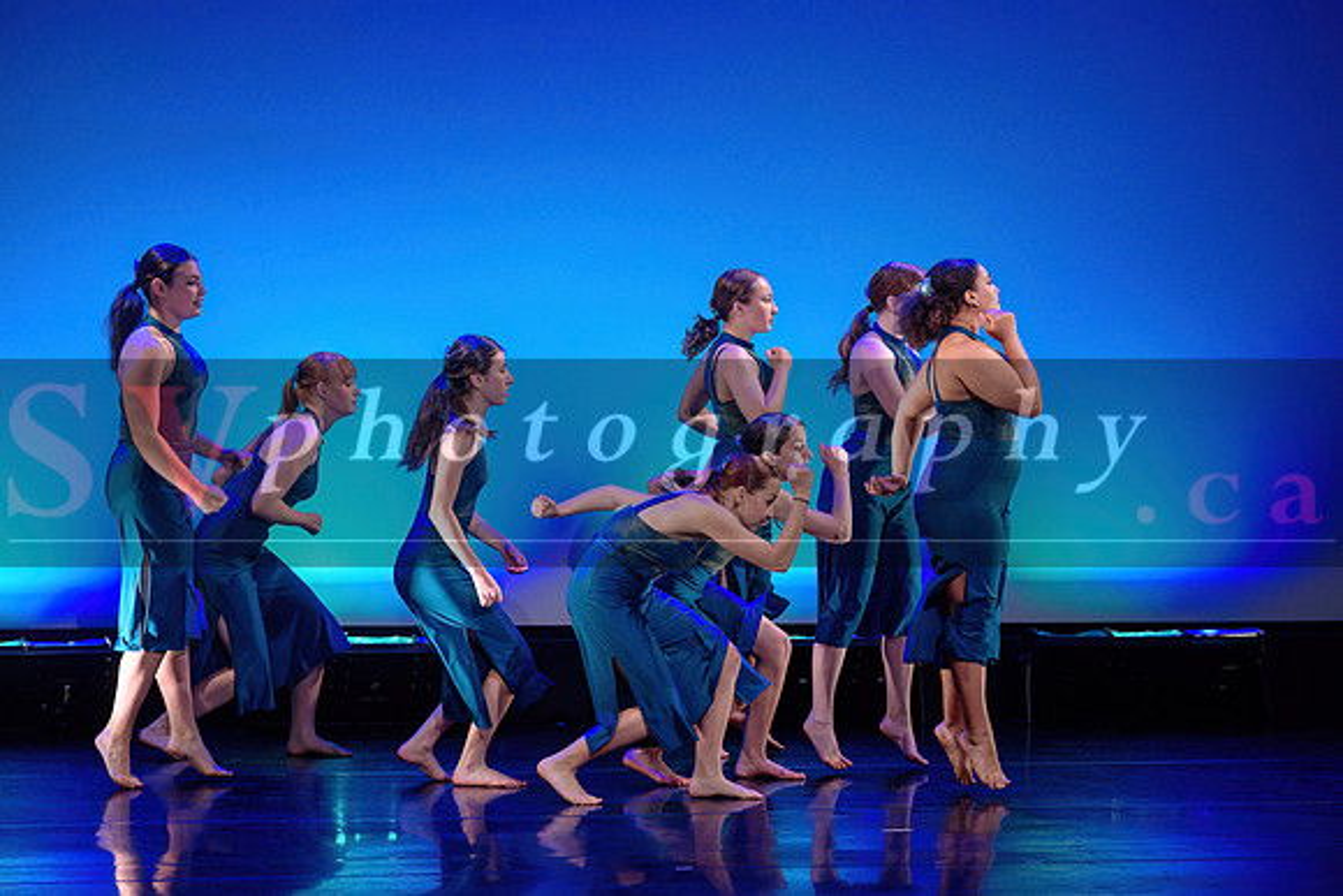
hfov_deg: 15.5
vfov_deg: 10.4
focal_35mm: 132
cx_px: 670
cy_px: 387
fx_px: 4928
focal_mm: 112
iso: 1600
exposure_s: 1/320
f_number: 2.8
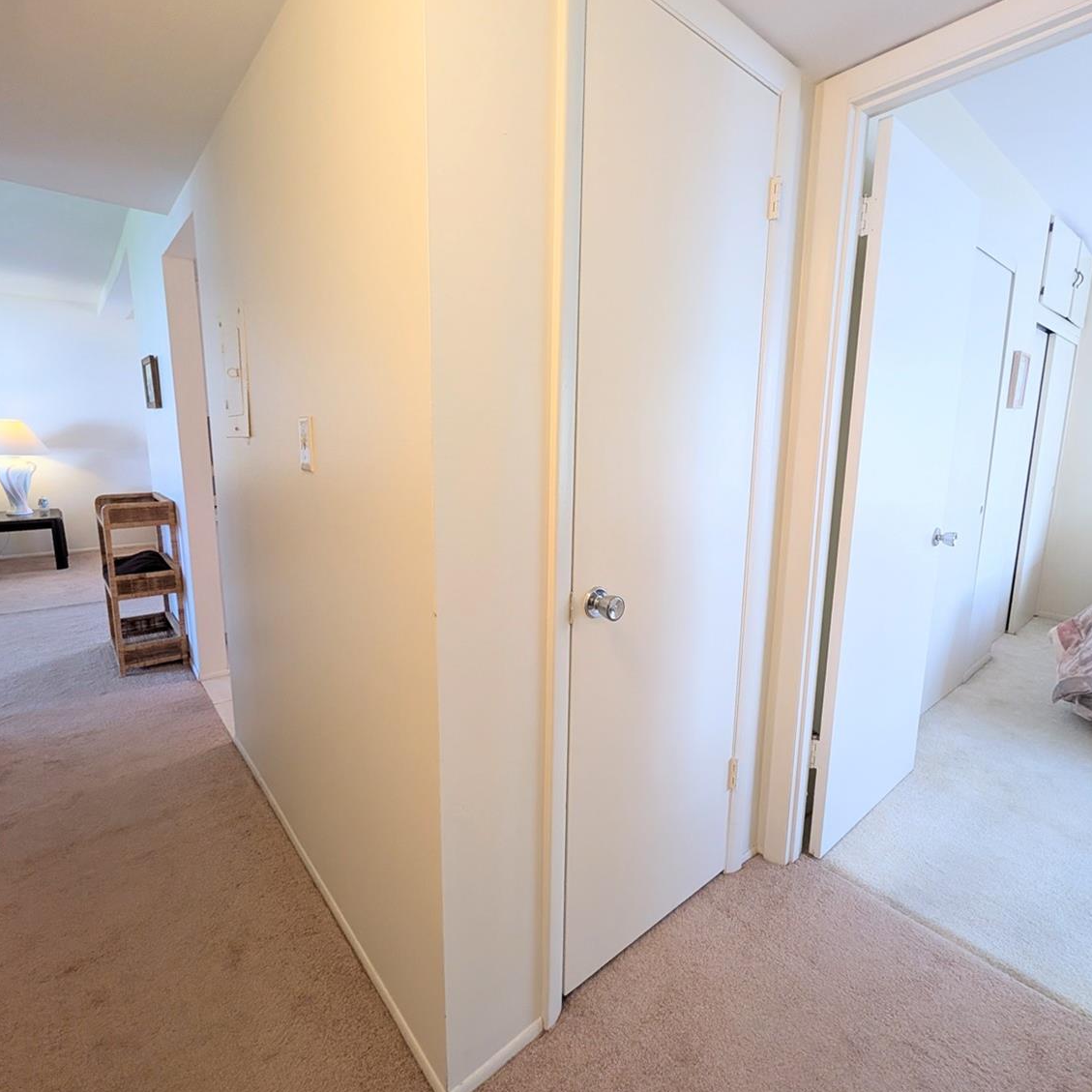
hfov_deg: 91.1
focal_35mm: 15
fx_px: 535
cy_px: 531
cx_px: 566
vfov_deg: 91.1
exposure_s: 1/120
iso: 284
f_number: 1.7
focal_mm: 2.02
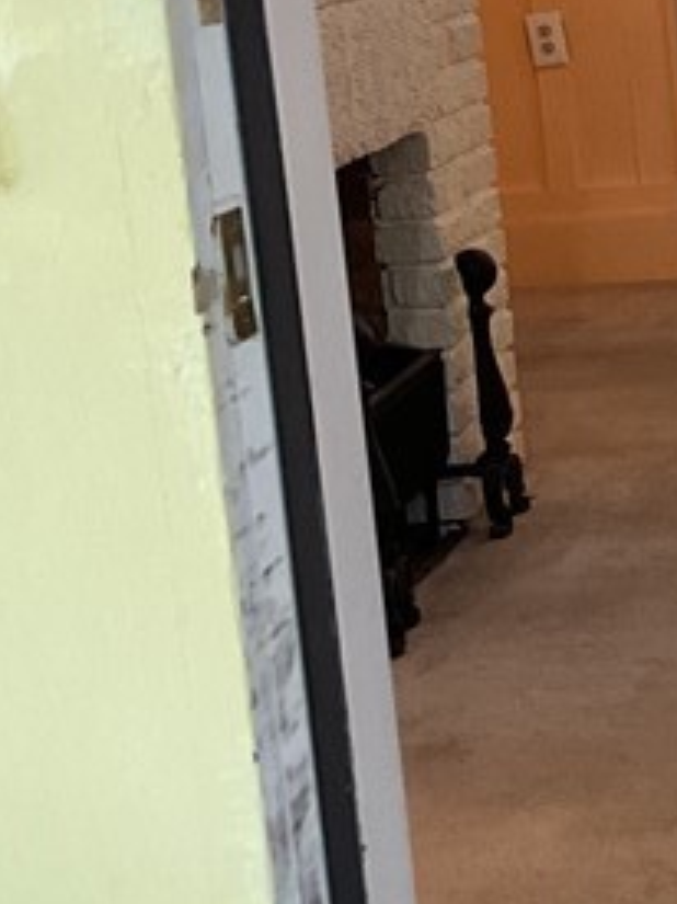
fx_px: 2818
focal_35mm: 108
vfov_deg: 18.2
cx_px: 1117
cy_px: 342
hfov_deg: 12.7
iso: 125
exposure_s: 1/60
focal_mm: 3
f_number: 1.8
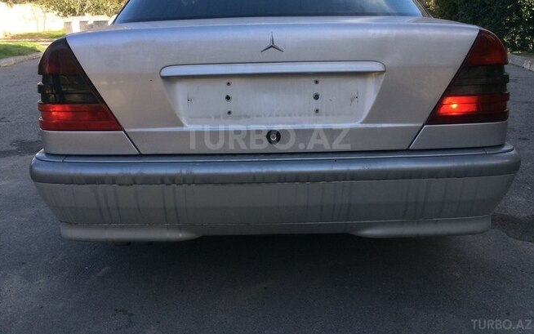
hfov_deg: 61.2
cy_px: 137
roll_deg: -1.5
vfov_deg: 40.5
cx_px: 267
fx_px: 451
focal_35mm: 31
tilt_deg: -12.5
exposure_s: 1/500
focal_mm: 4.15
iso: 32
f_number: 2.2
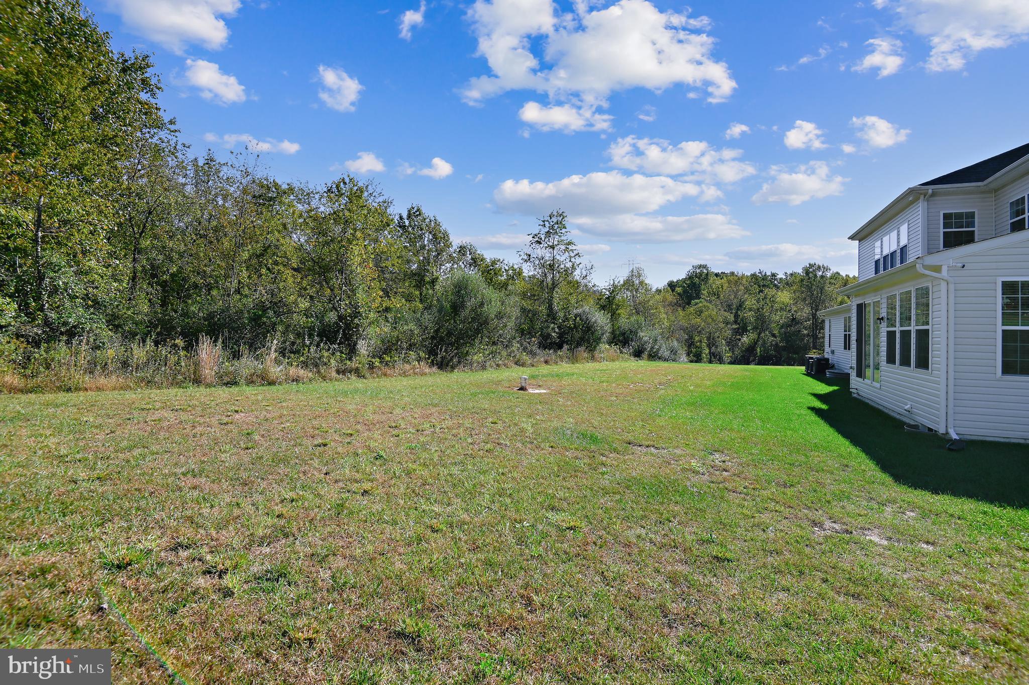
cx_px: 514
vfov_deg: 73.7
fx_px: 457
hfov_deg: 96.8
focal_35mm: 16
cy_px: 342
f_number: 8
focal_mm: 16
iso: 100
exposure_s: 1/500
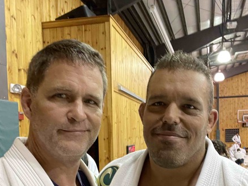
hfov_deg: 49.4
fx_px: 265
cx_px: 162
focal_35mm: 37
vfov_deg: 37.5
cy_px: 144
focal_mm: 2.71
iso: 400
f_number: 2.2
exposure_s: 1/40
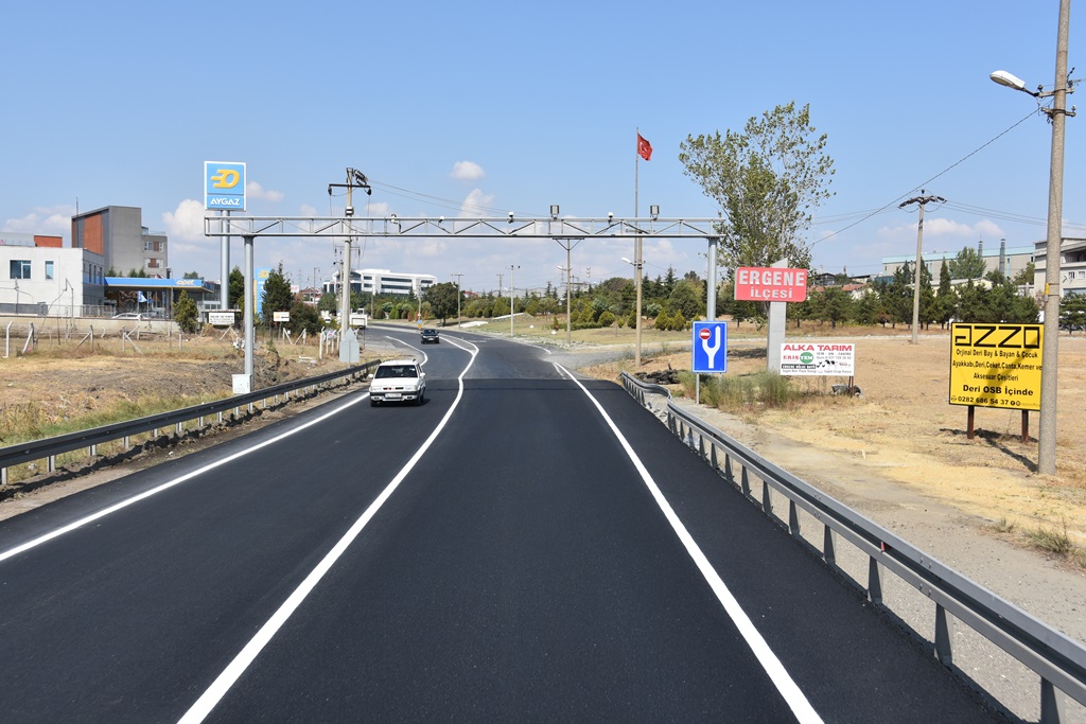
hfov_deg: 47.9
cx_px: 543
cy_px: 362
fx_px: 1222
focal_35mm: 40
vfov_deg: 33.0
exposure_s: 1/500
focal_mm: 27
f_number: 8
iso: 180
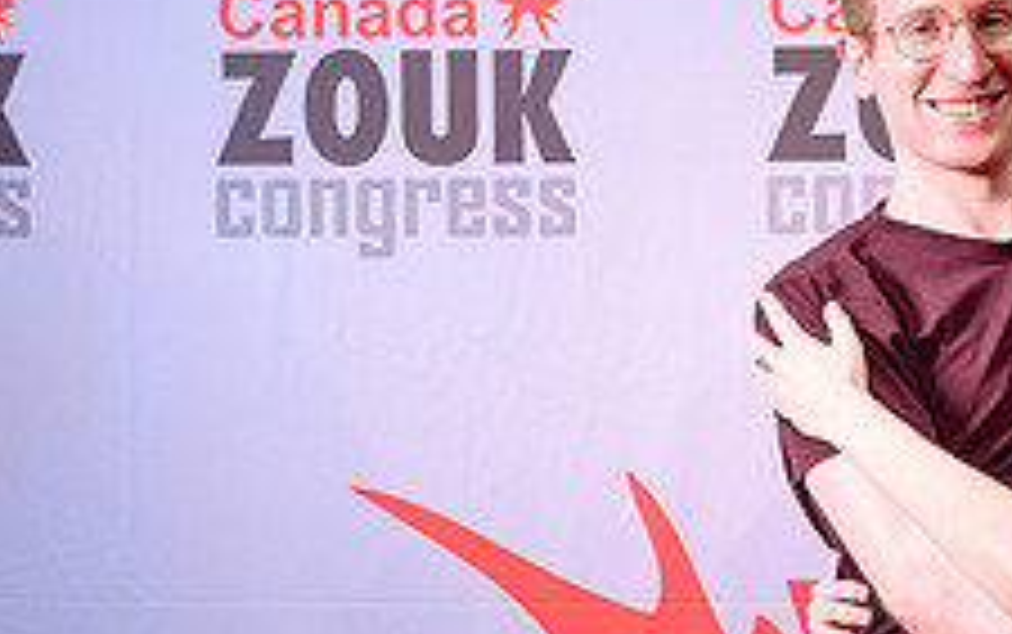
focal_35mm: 104
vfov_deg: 12.6
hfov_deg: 19.6
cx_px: 936
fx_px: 2870
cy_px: 510
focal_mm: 38
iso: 200
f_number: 2.8
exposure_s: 1/125
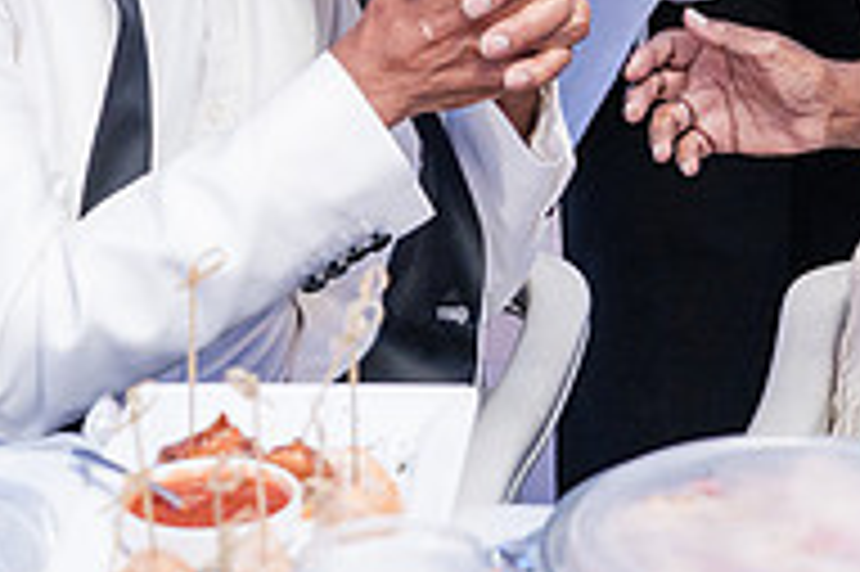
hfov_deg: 13.5
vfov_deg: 8.8
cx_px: 680
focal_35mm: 152
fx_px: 3628
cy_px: -291
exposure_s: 1/250
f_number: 4
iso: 3200
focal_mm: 50
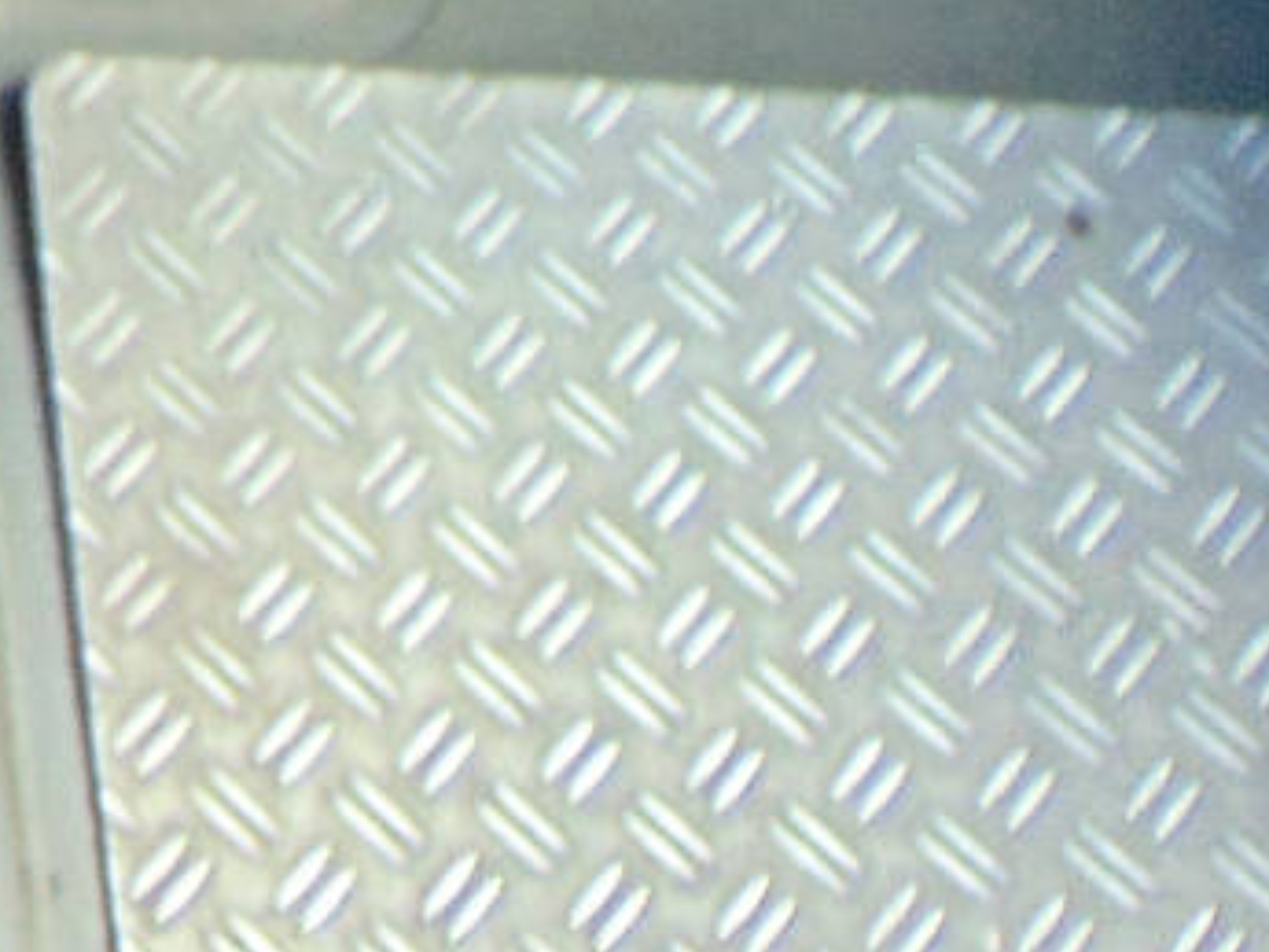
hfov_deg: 14.5
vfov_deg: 11.1
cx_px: -1144
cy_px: -1184
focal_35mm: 116
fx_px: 4254
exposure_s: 1/30
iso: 100
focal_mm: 4.5
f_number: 3
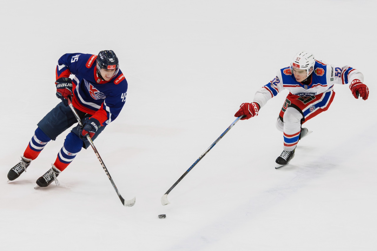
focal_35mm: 268
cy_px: 114
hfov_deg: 7.7
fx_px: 2806
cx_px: 142
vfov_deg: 5.1
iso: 2200
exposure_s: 1/1000
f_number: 6.3
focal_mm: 122
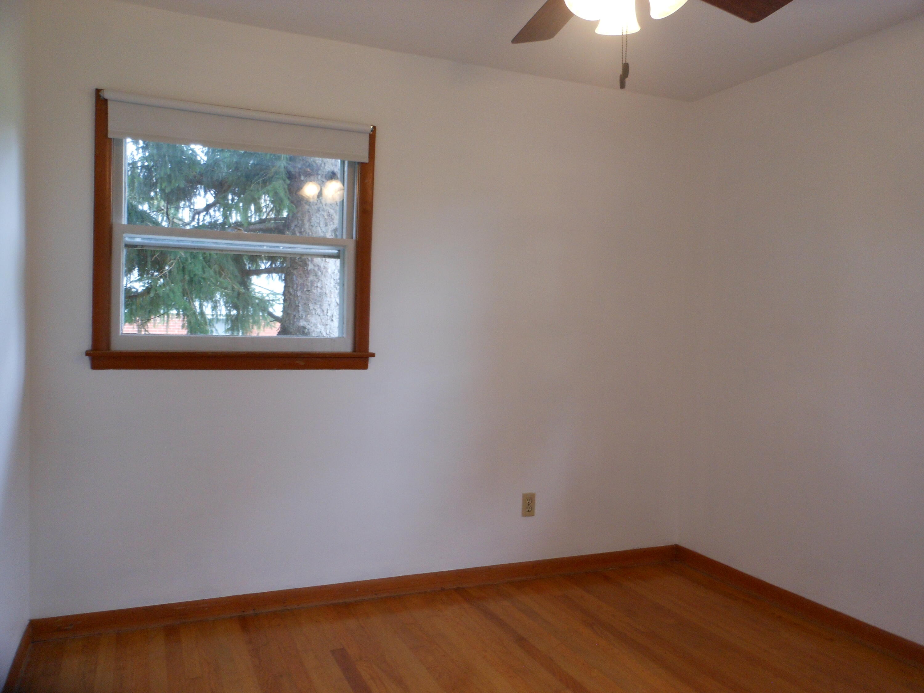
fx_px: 747
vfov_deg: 49.7
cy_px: 346
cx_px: 462
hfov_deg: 63.4
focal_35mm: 28
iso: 125
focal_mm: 5
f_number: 3.7
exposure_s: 1/30
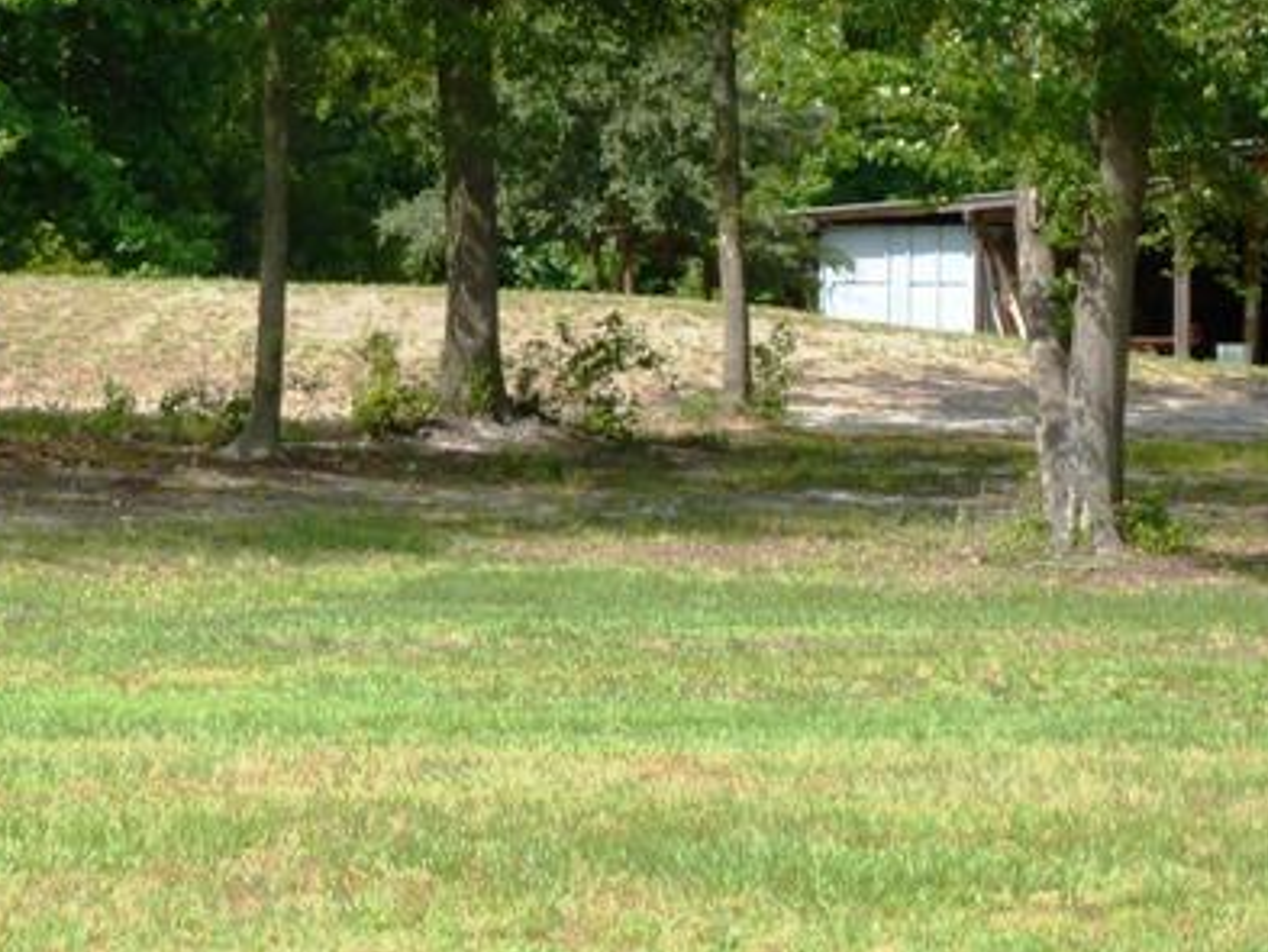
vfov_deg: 6.5
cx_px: 265
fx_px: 8428
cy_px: 378
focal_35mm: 230
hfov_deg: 8.6
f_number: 5.1
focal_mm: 20.2
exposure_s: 1/250
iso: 100
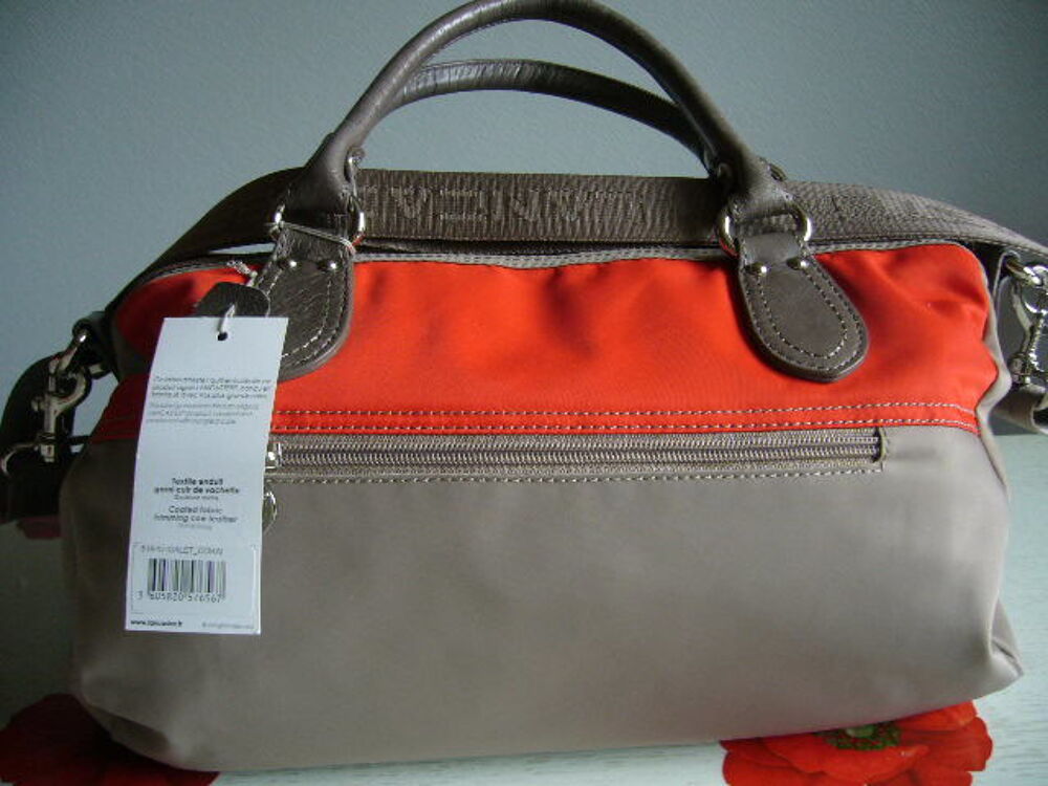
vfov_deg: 40.7
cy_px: 393
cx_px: 524
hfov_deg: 52.6
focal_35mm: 35
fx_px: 1060
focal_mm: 5.8
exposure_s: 1/80
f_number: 2.8
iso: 100
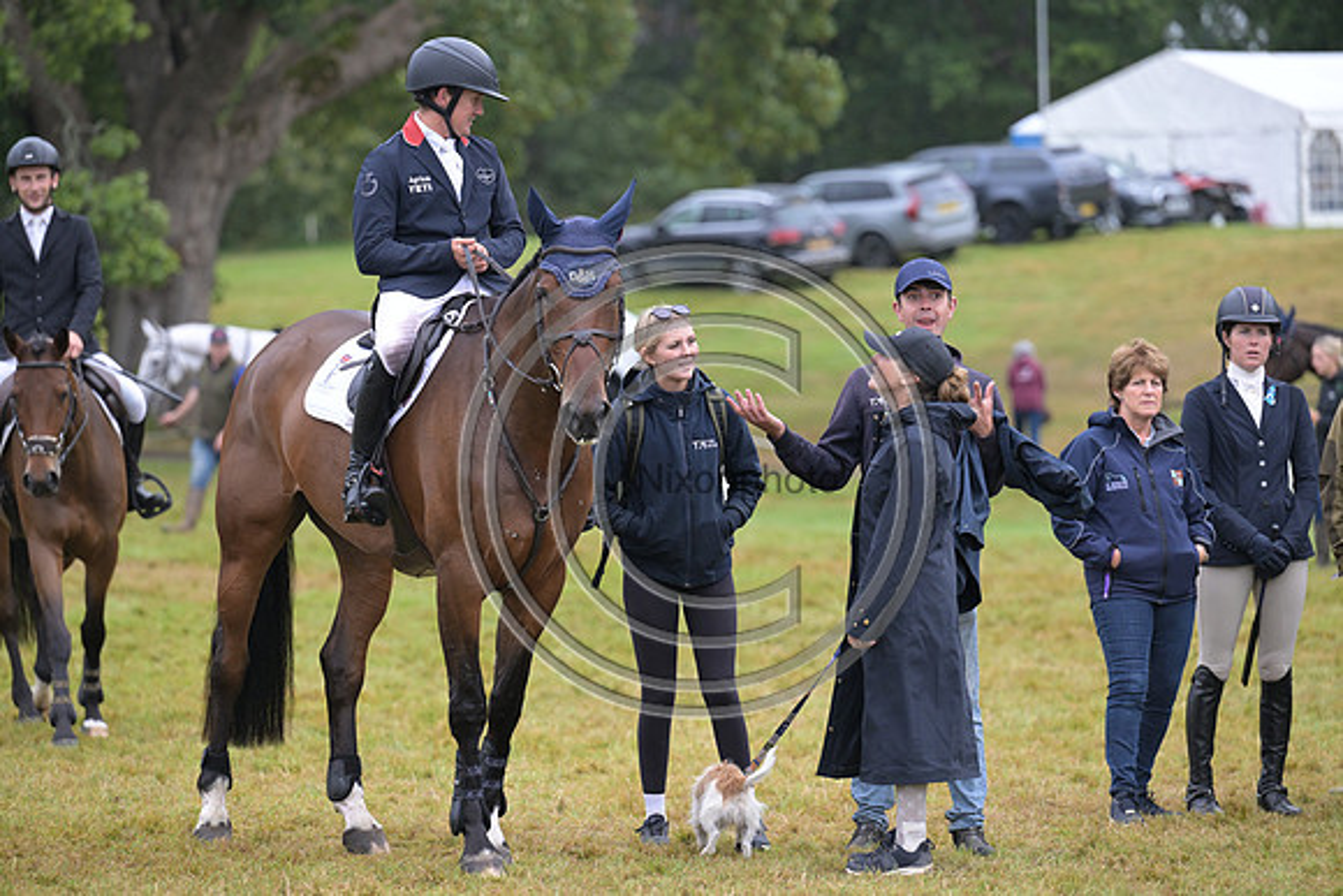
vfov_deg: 7.2
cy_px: 448
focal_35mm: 190
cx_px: 672
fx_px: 7089
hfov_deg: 10.8
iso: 1600
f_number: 4
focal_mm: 190
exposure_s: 1/1250
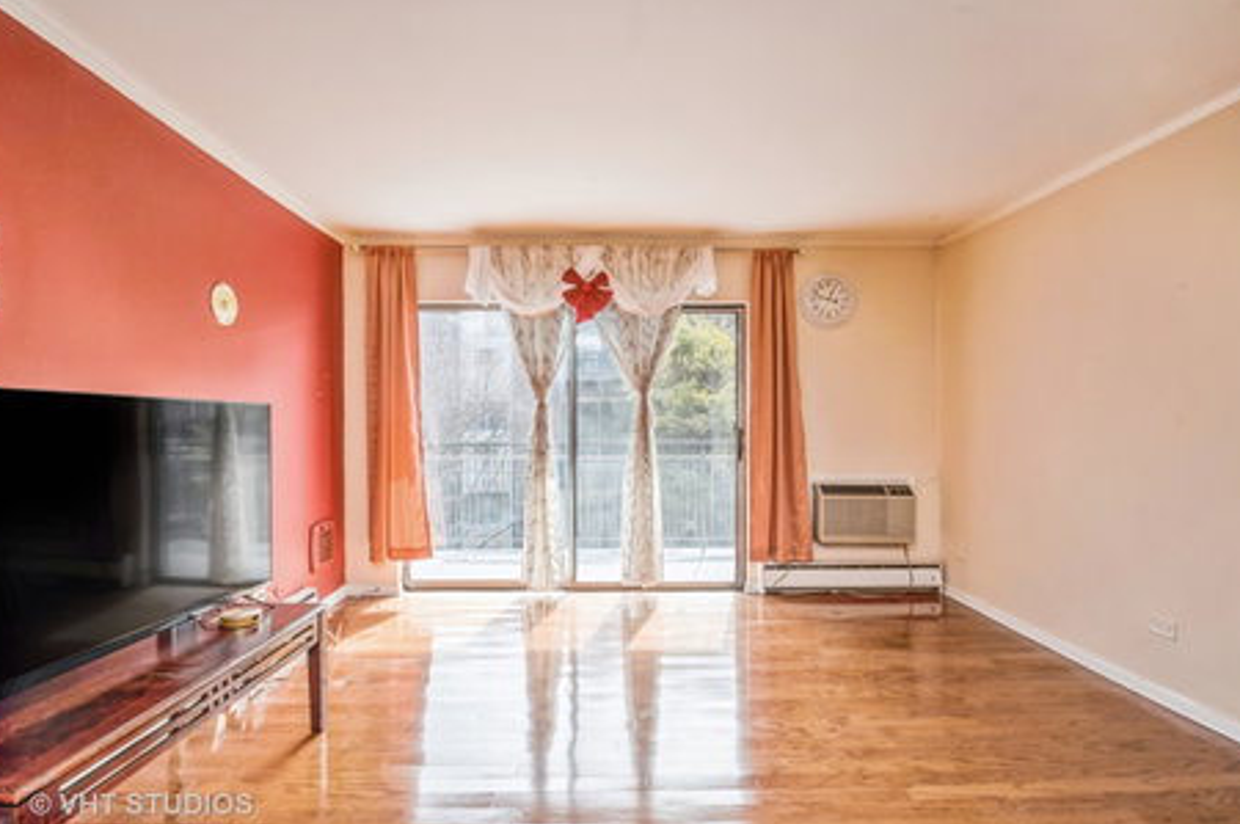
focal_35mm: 16
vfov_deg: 73.6
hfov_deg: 96.8
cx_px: 620
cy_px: 409
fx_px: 551
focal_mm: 10
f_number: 11
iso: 100
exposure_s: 1/20
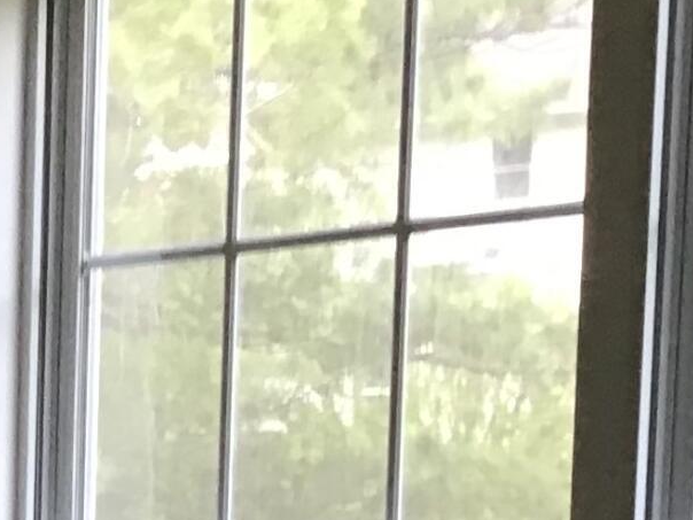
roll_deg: +0.9
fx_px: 3083
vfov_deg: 9.1
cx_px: -788
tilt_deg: -10.2
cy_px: 1010
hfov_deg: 11.3
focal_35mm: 154
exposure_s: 1/30
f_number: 2.4
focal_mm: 3.3
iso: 50
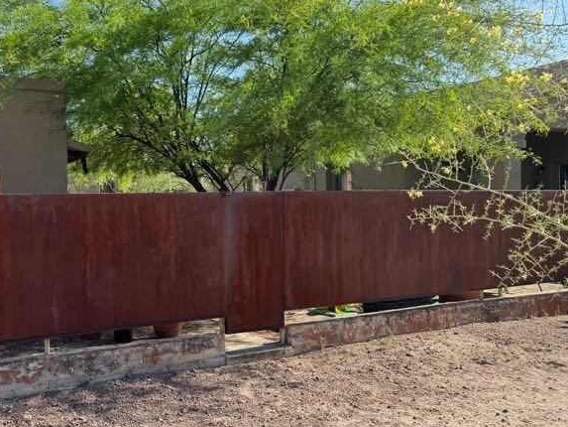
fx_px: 574
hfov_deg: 51.0
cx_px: 164
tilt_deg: -0.8
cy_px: 224
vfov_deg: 40.7
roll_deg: +1.5
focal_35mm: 35
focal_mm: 6.76
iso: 80
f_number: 1.78
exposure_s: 1/1767
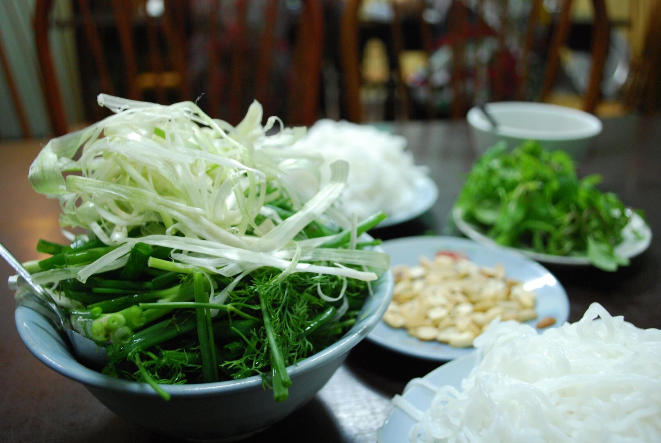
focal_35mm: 33
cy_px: 222
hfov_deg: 57.2
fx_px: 607
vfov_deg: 40.1
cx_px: 330
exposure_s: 1/10
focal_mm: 22
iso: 800
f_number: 4
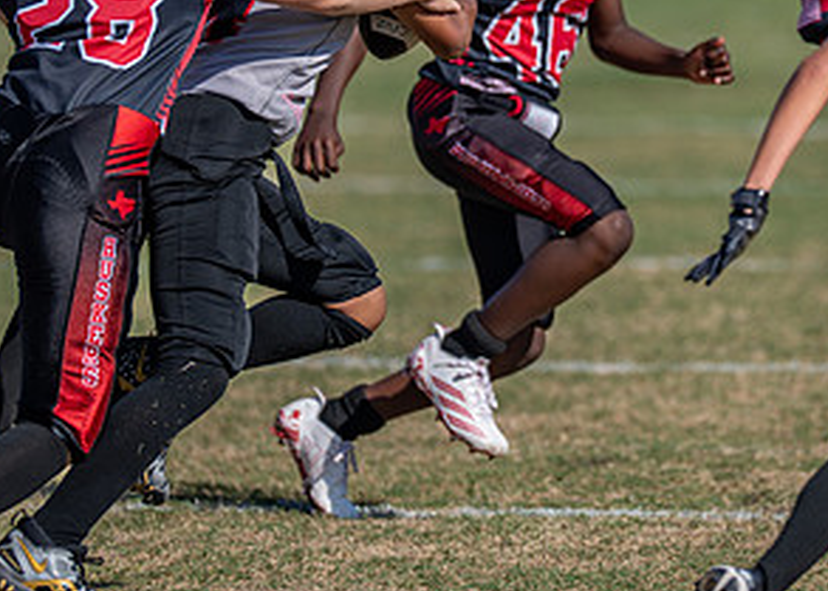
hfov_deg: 3.6
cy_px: 12
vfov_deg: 2.6
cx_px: 620
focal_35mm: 559
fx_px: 13139
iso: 100
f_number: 2.8
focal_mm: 200
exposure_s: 1/2500
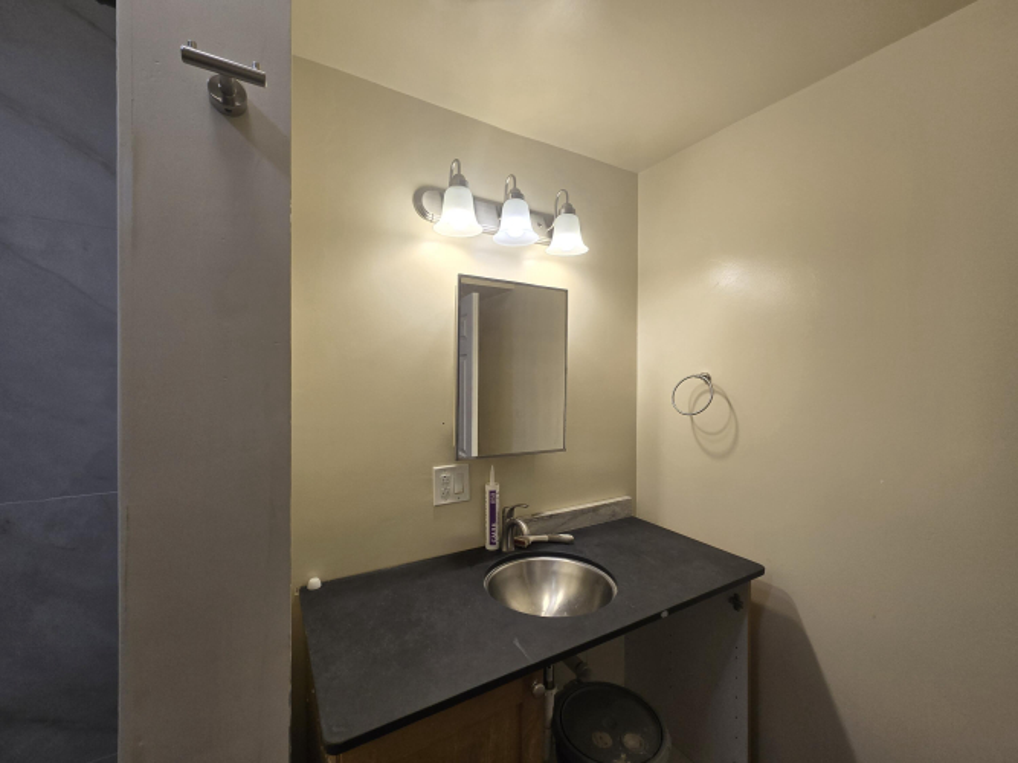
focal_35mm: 13
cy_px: 382
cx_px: 509
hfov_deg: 106.2
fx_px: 382
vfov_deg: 89.9
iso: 80
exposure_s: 1/120
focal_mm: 2.2
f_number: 2.2
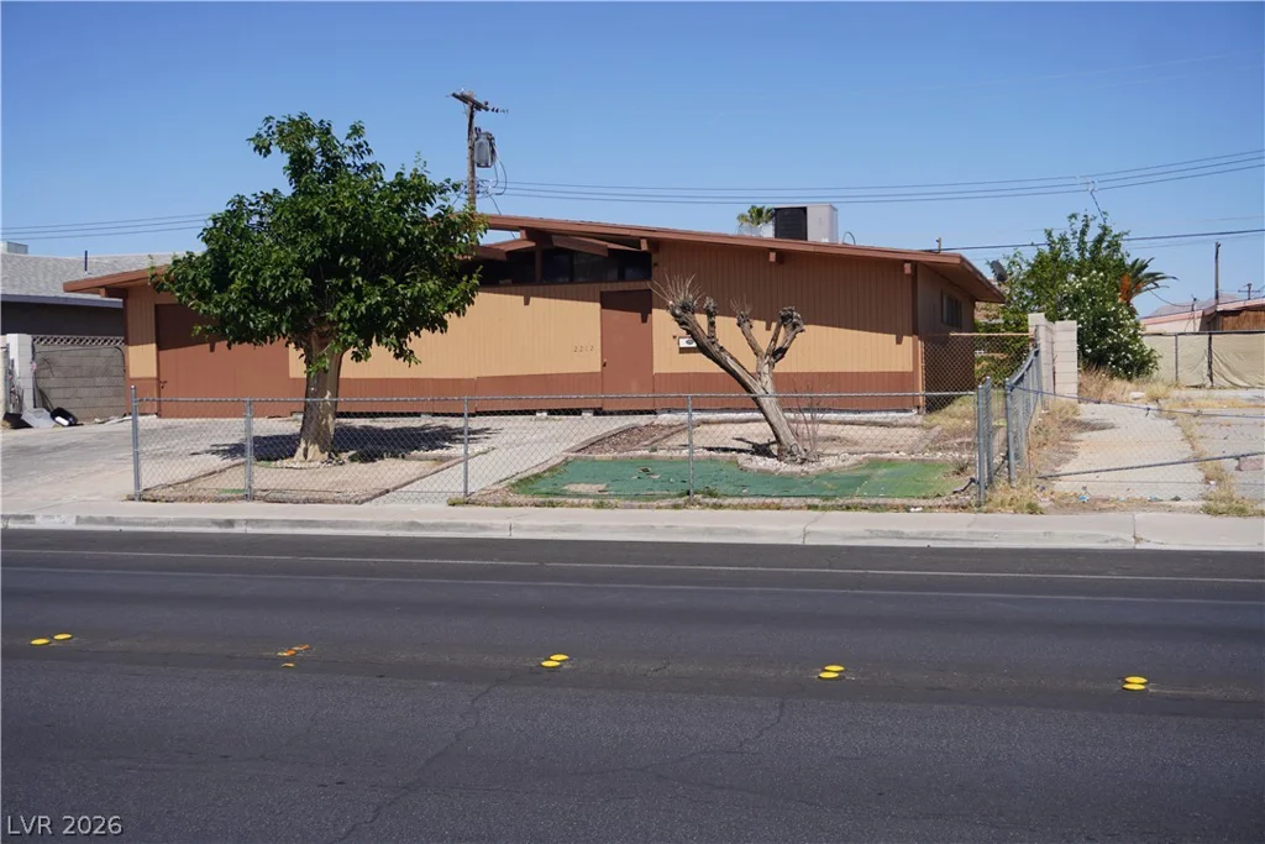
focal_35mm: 42
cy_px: 422
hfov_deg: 46.4
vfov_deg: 31.9
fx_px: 1476
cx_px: 632
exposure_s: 1/1000
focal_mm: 28
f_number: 5.6
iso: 100
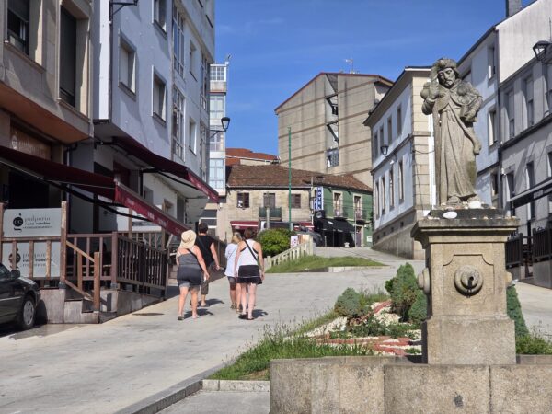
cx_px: 276
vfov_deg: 21.3
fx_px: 1100
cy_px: 207
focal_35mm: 69
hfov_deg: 28.2
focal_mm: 7
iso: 25
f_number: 2.4
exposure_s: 1/1567
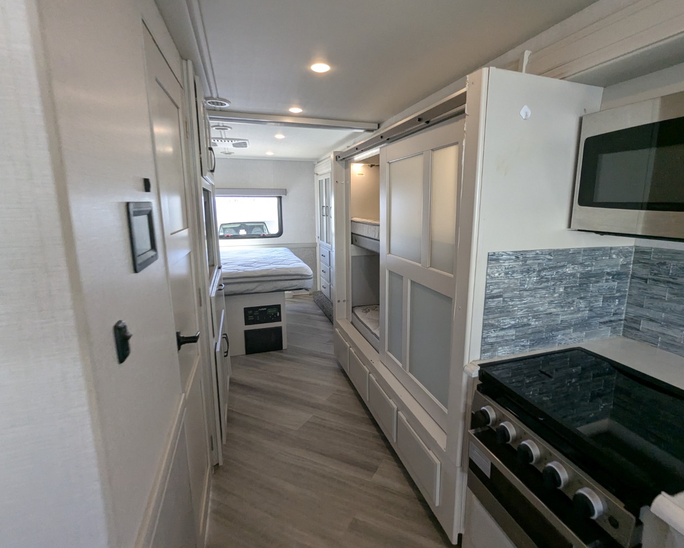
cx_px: 370
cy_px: 271
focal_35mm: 17
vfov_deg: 77.0
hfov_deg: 89.4
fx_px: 344
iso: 227
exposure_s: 1/72.9
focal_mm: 2.35
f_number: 2.2
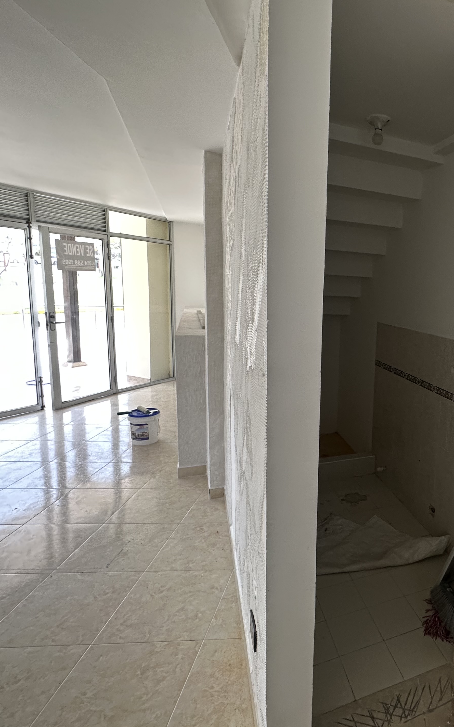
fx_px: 416
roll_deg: -3.3
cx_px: 398
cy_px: 352
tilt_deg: -8.5
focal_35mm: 21
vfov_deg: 82.3
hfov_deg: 51.4
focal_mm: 2.22
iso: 100
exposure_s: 1/99
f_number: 2.2
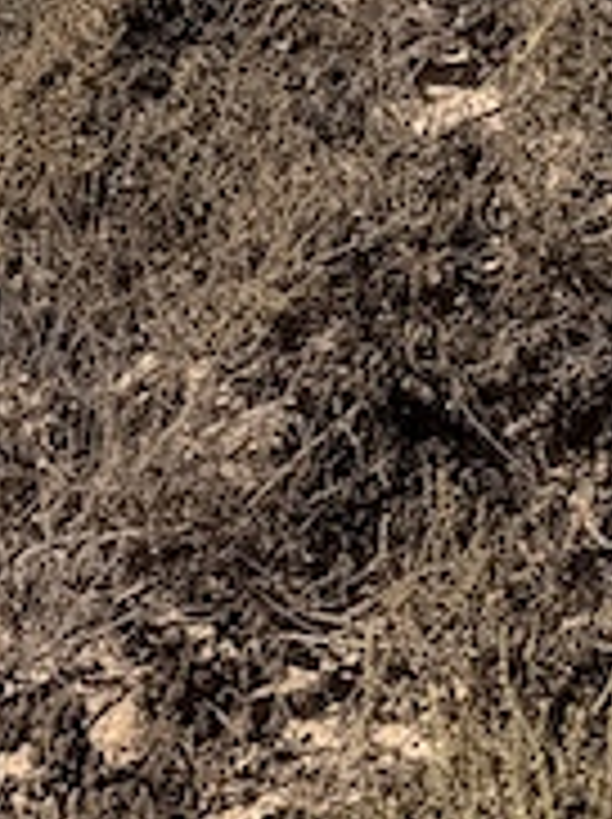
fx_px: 3993
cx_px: 904
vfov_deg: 9.8
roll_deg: +0.0
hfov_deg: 8.6
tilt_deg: +0.8
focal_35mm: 169
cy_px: -1350
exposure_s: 1/8130
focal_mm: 6.76
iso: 80
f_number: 1.78
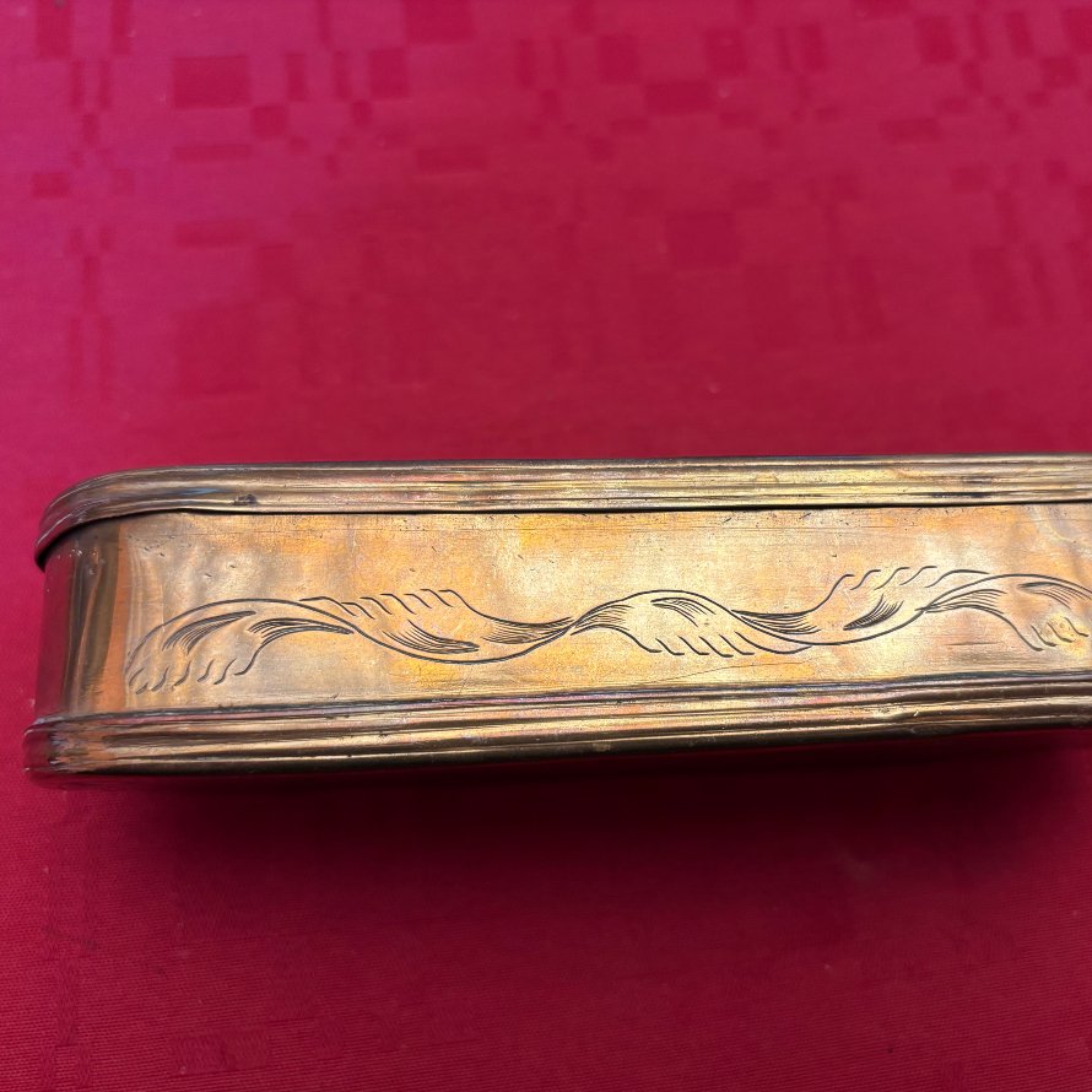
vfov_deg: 52.5
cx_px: 609
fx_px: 1106
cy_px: 550
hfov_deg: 52.4
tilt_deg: -74.8
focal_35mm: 31
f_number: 1.6
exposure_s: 1/50
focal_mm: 5.96
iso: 250
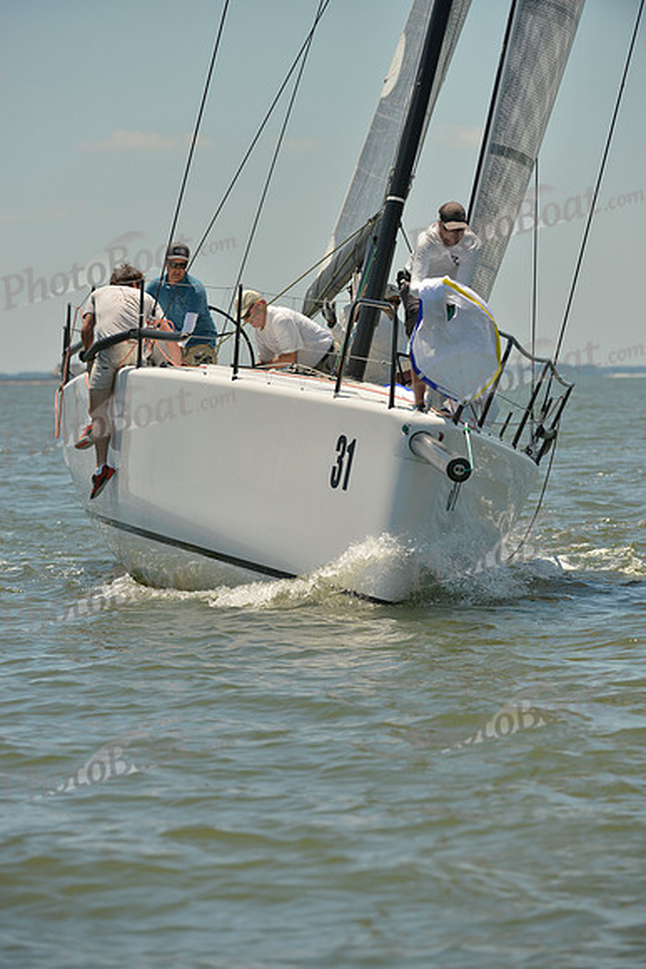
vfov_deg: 9.4
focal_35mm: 220
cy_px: 484
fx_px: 5918
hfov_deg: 6.2
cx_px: 323
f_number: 5.6
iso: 200
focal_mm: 220
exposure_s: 1/1600
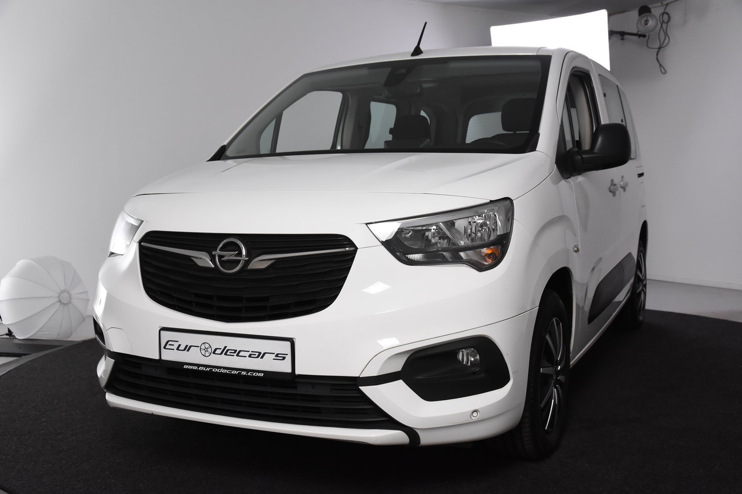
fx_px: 804
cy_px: 247
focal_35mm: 39
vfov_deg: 34.2
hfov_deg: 49.6
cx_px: 371
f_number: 6.3
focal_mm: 26
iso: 1600
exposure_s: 1/160
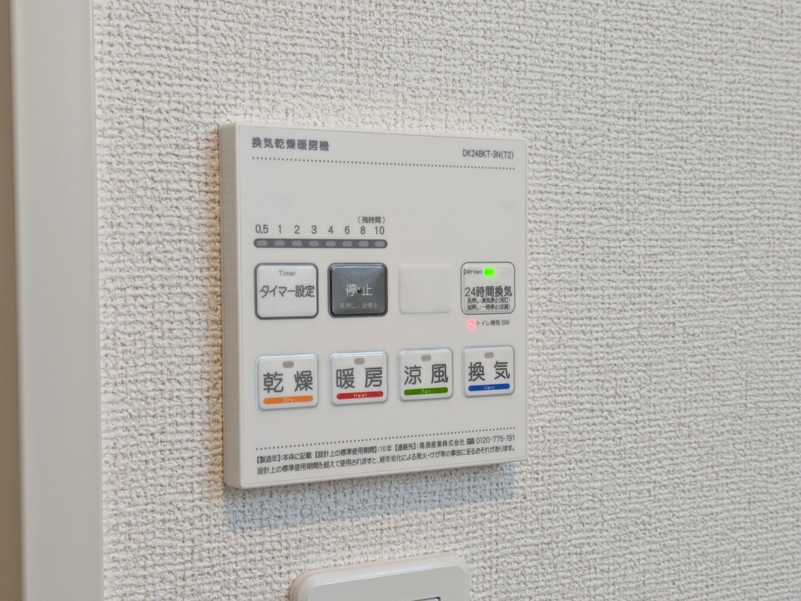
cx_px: 400
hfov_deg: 37.5
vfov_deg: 28.6
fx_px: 1180
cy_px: 300
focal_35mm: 51
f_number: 1.89
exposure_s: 1/100
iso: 308
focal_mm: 5.43
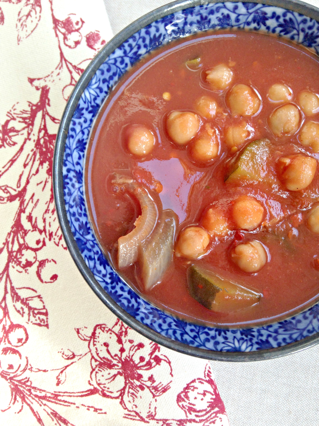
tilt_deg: -85.6
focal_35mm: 33
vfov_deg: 55.4
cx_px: 160
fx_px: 405
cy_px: 213
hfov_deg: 42.9
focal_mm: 4.12
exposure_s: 1/20
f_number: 2.4
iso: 64
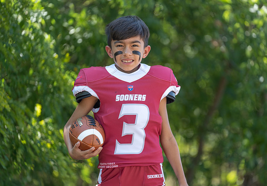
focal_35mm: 160
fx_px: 1200
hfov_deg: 12.7
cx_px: 142
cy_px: 93
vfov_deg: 8.9
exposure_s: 1/320
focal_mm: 151
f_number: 2.8
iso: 100
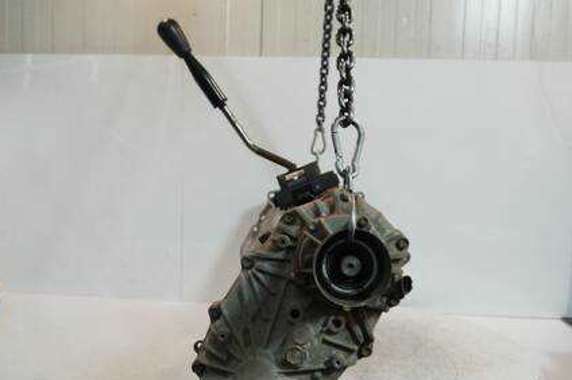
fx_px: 524
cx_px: 271
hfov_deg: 57.2
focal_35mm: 33
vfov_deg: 39.9
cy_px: 198
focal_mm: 14
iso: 200
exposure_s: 1/60
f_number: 3.5
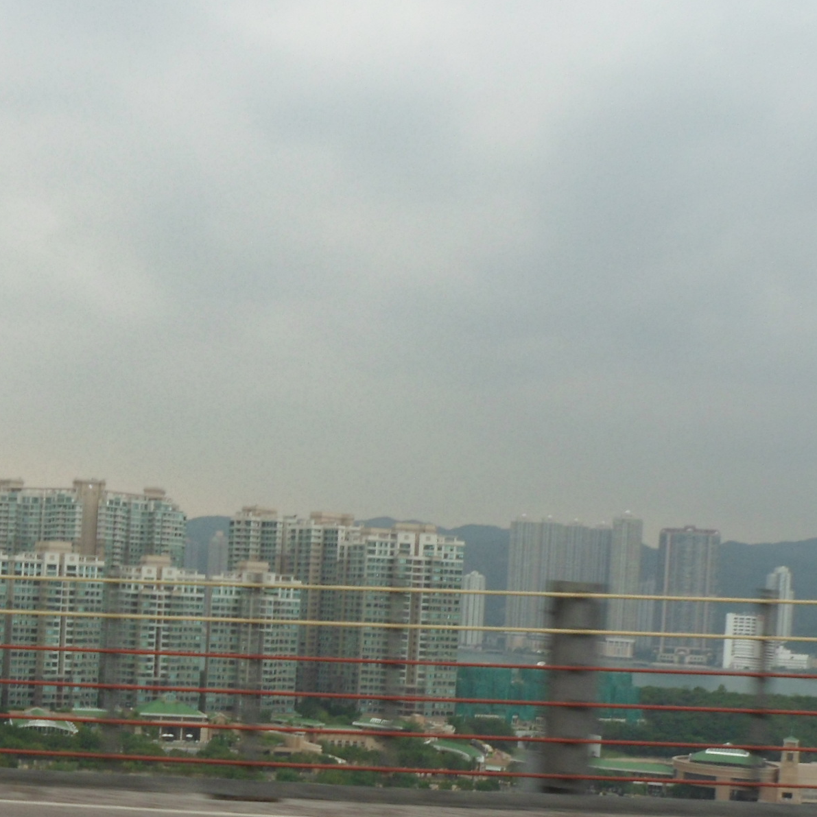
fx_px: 1335
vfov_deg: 33.0
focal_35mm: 50
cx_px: 139
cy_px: 658
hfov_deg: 32.9
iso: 80
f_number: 3.3
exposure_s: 1/180
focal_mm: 4.9
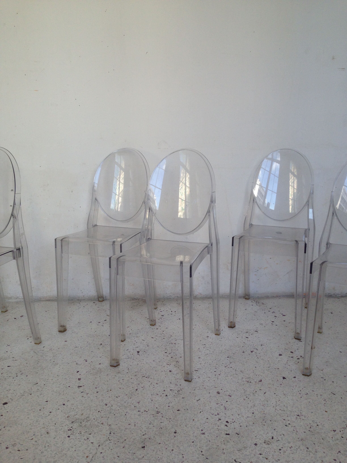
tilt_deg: -13.2
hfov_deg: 42.9
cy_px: 232
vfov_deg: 55.4
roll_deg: +0.1
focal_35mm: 33
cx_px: 174
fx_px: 441
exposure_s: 1/159
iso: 50
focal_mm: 4.12
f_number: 2.4
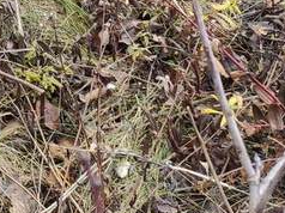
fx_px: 921
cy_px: -196
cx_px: -210
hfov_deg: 15.4
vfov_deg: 11.9
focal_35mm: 112
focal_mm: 4.77
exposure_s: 1/100
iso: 146
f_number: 1.75
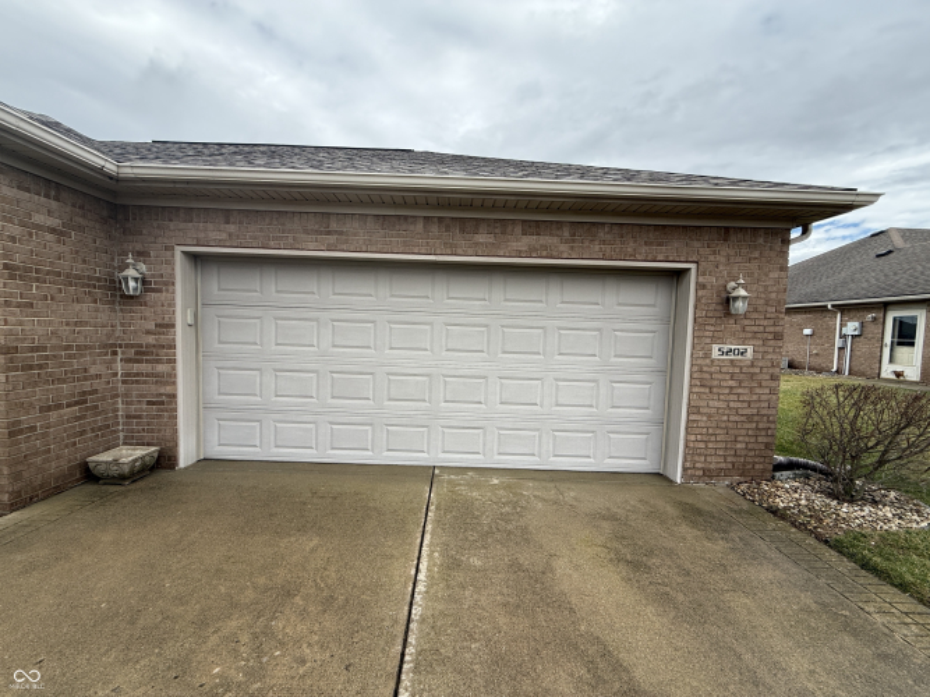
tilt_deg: -2.6
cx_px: 465
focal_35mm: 14
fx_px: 376
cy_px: 348
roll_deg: -2.0
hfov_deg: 102.1
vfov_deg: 85.7
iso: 50
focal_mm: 2.22
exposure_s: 1/574
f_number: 2.2
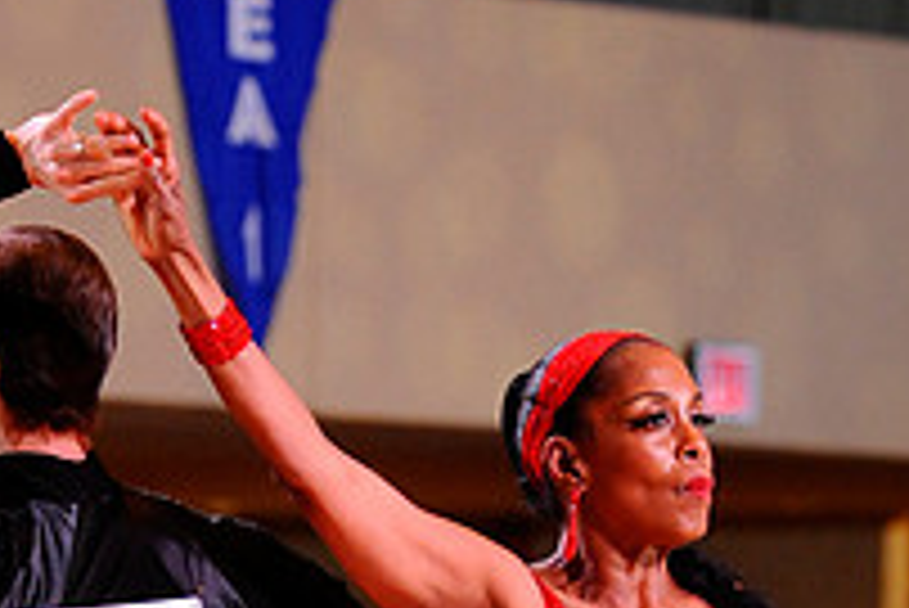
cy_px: 1022
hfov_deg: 4.3
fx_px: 11977
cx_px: 387
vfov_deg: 2.9
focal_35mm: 474
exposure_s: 1/250
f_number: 5.6
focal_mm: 165
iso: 3200
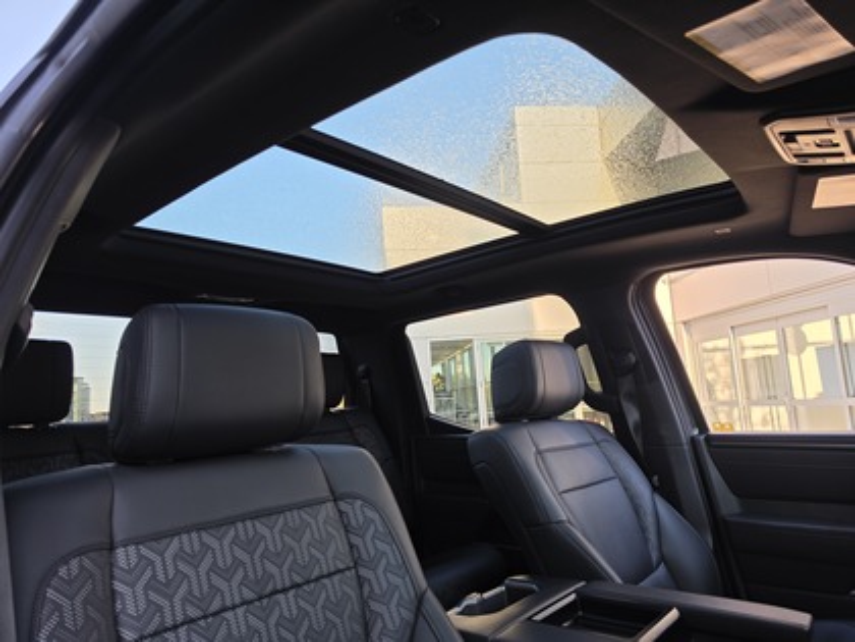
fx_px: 568
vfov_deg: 58.9
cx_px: 428
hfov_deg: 73.9
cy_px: 321
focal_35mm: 23
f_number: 1.4
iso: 20
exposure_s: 1/180
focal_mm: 6.5
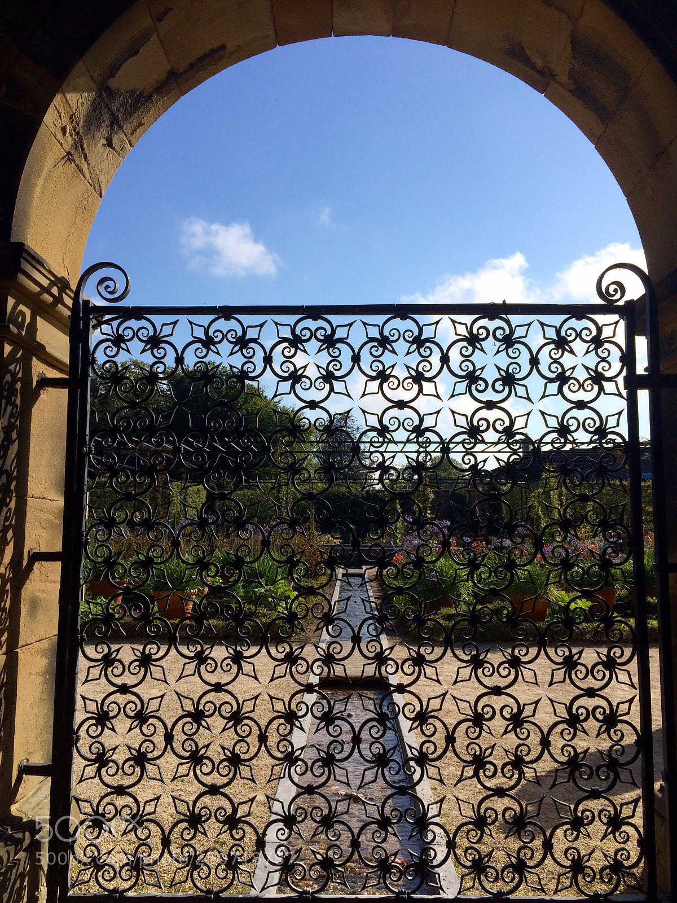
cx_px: 338
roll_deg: -0.7
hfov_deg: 48.2
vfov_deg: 61.7
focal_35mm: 29
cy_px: 452
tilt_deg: +4.5
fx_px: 756
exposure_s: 1/2933
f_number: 2.2
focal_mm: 4.15
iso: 32
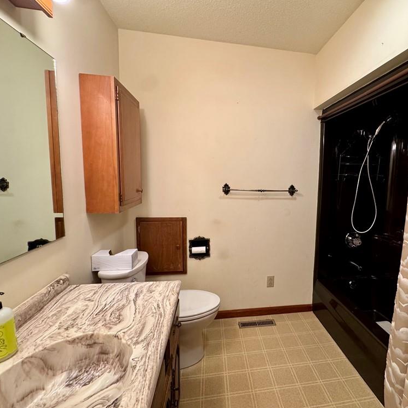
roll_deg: -1.8
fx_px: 227
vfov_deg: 84.0
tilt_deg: -7.0
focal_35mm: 17
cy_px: 200
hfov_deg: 82.7
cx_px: 249
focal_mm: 2.22
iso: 250
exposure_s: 1/120
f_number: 2.2
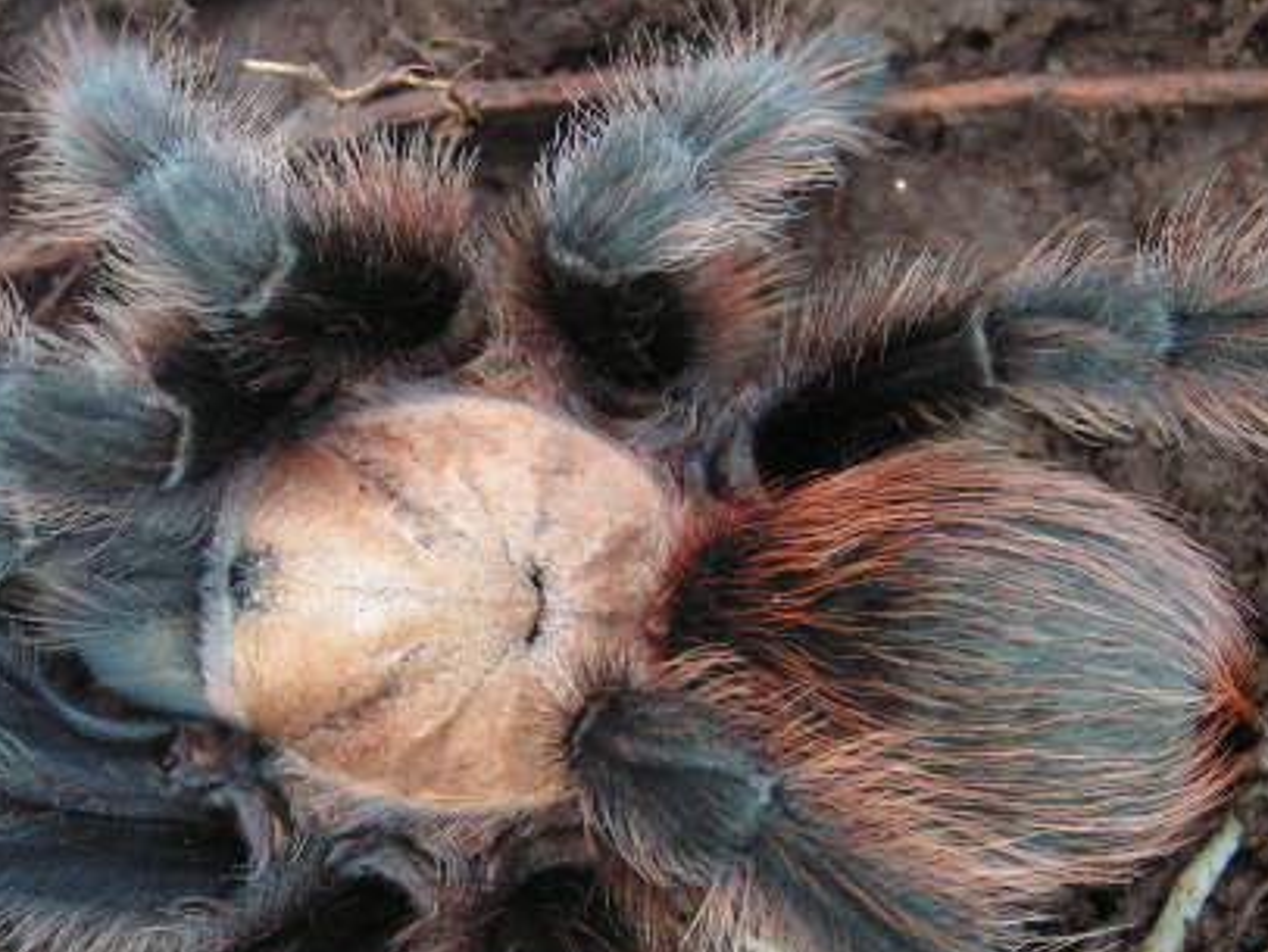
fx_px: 4618
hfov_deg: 15.6
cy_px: 737
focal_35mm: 126
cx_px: 584
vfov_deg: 11.7
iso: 200
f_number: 3.2
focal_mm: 13.4
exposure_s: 1/50
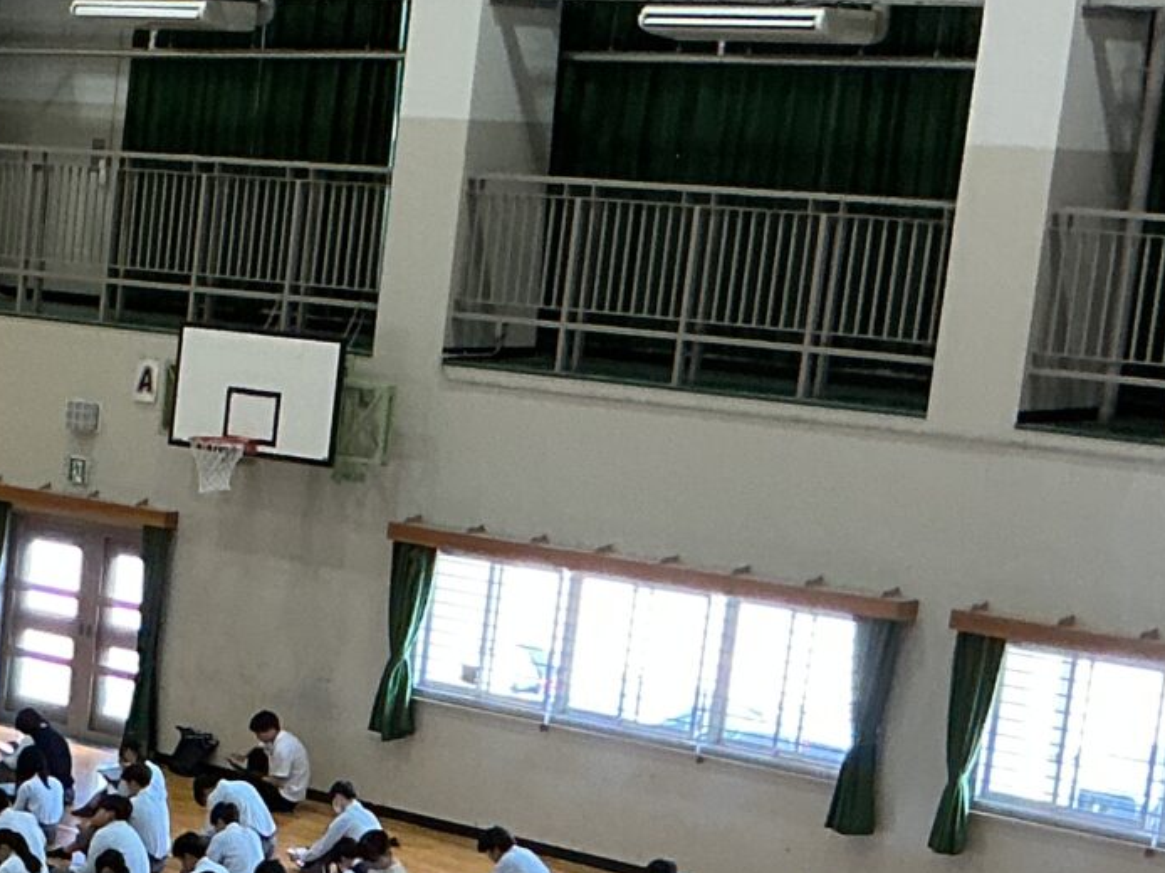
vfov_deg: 13.6
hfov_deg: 17.0
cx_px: -452
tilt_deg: -14.2
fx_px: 3600
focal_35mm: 107
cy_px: 866
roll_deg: -2.5
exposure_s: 1/60
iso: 125
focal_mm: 3
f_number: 1.8
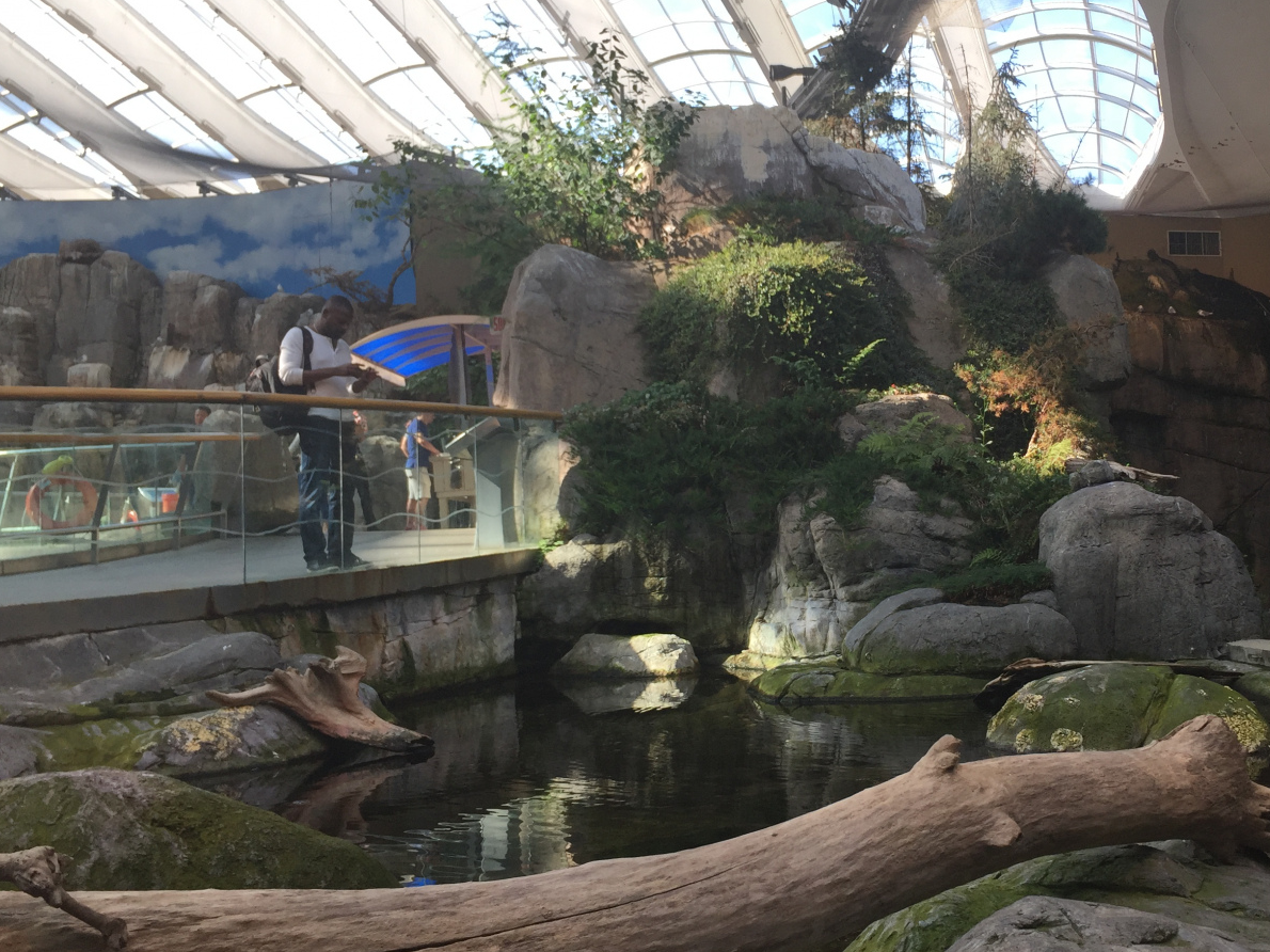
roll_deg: +1.5
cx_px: 839
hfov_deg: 47.2
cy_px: 485
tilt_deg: +1.7
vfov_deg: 36.8
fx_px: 1431
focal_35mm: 39
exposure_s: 1/186
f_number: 2.2
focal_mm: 4.15
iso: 32
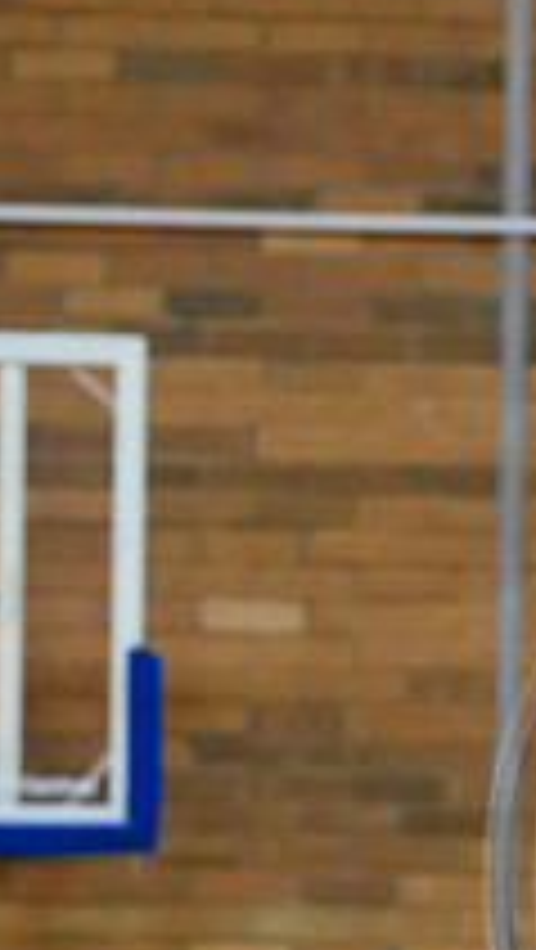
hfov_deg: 3.1
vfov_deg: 5.5
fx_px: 9809
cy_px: 873
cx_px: 837
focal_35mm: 389
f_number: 3.5
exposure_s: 1/1000
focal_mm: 115
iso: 5000
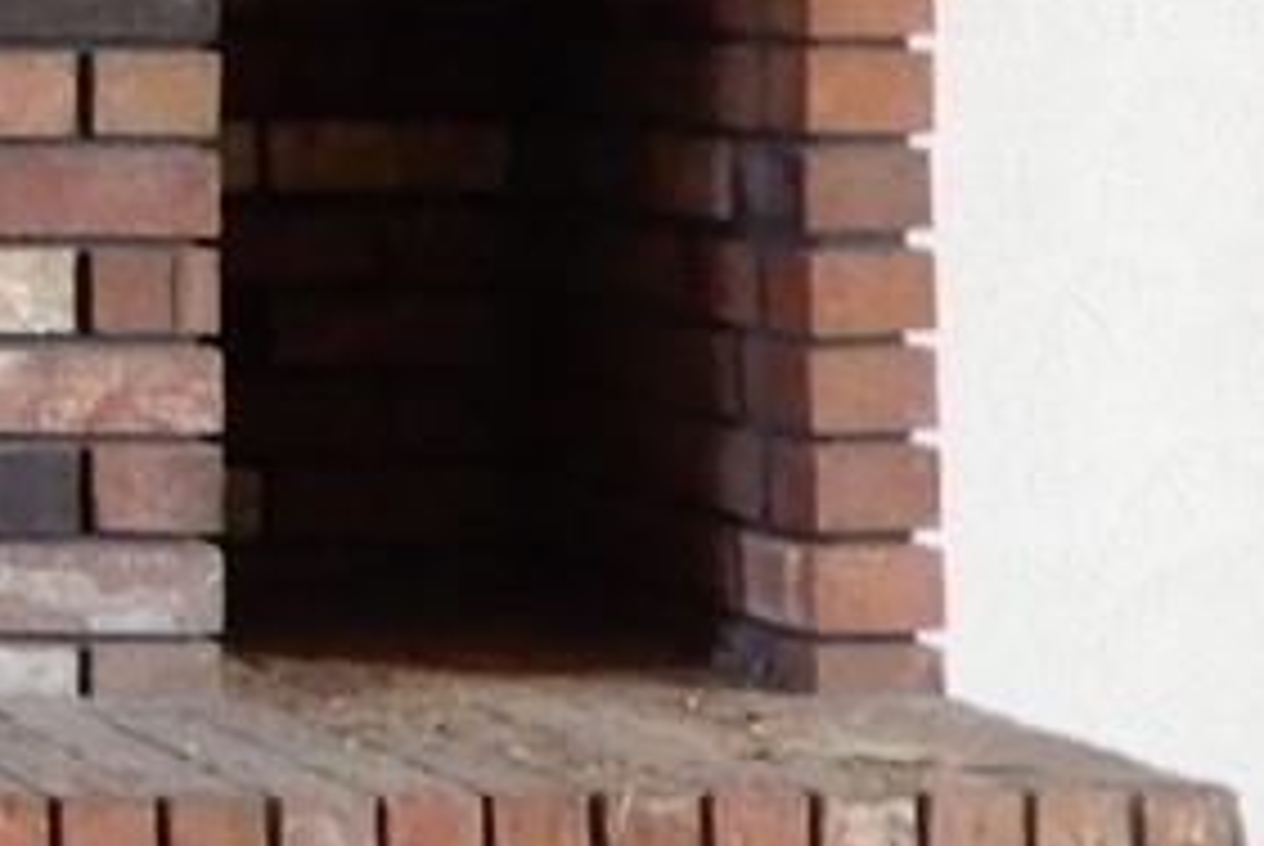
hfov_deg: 9.1
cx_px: -1628
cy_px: -284
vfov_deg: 6.6
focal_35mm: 207
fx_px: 7275
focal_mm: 6.2
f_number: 4
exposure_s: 1/8
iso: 800
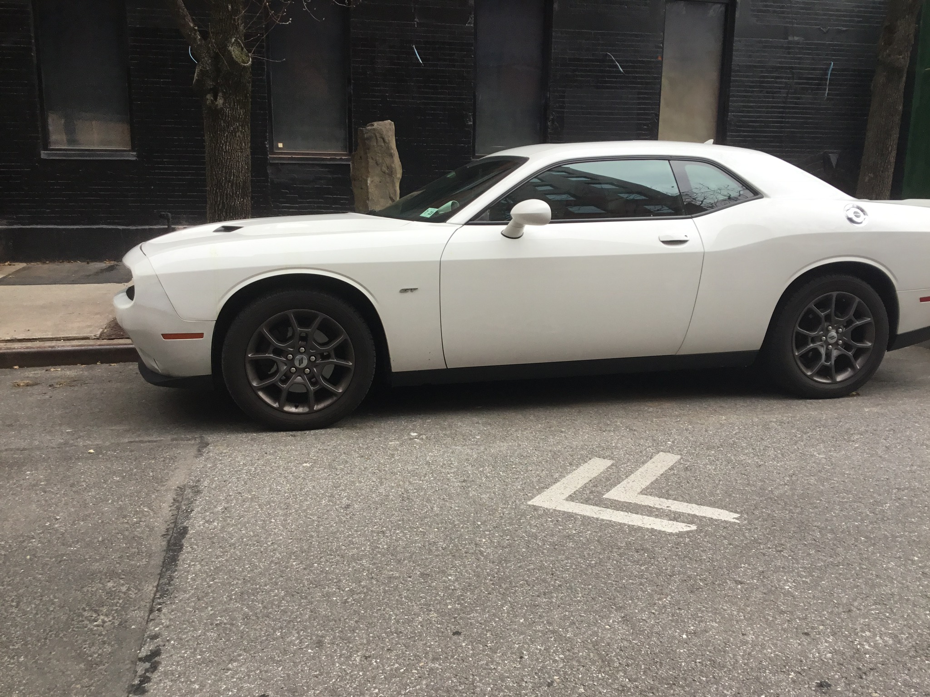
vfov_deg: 45.4
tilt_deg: -11.0
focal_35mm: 31
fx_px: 833
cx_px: 465
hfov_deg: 58.4
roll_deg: -1.4
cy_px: 348
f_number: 2.4
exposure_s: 1/120
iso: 25
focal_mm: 3.3
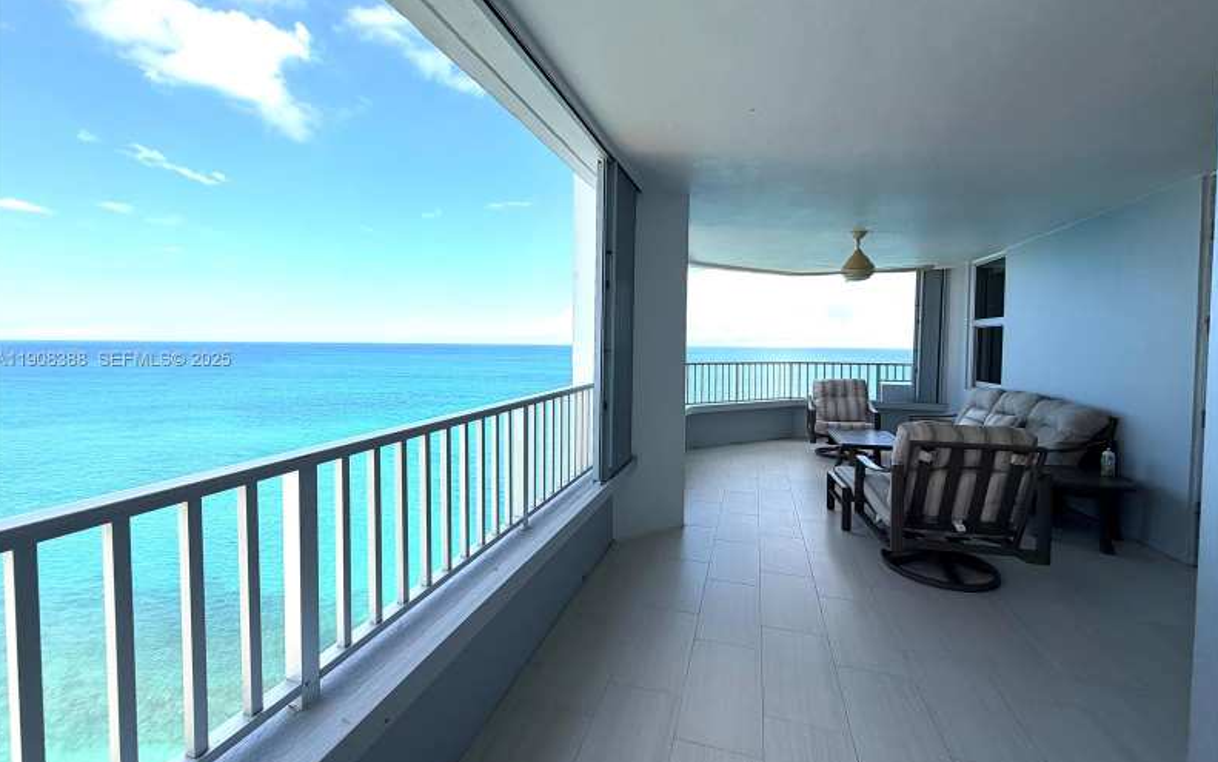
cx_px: 607
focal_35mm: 15
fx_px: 498
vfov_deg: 74.8
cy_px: 360
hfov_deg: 101.4
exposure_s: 1/770
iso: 32
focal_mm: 2.22
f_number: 2.2
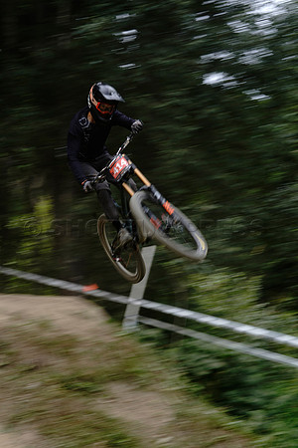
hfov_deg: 19.5
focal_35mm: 70
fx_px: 869
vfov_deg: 28.8
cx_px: 149
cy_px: 224
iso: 80
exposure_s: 1/50
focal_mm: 70
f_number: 10
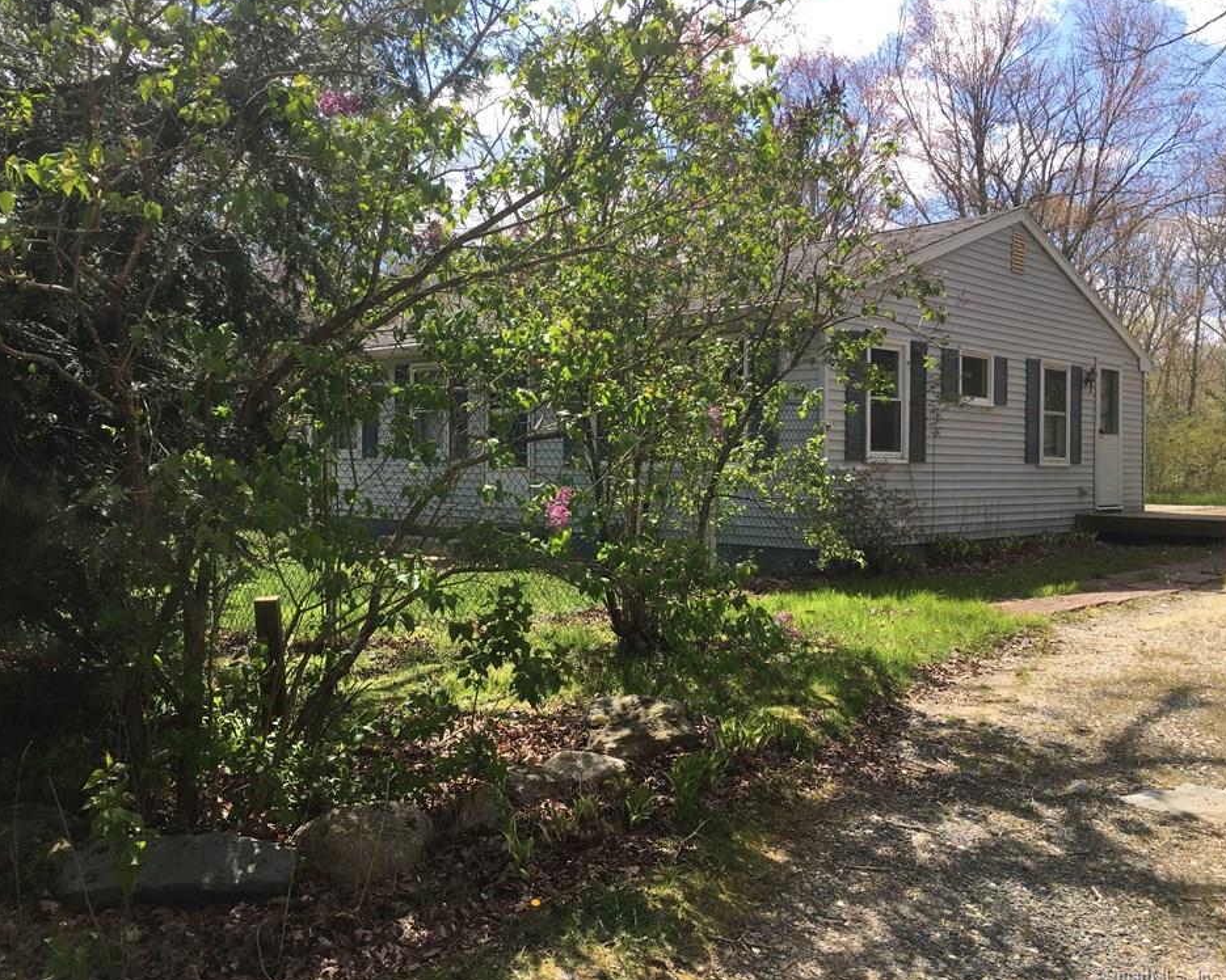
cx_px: 603
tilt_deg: +0.0
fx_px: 1125
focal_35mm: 31
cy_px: 485
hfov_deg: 57.2
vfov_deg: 47.1
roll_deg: -0.5
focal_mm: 4.15
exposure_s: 1/769
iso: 25
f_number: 2.2
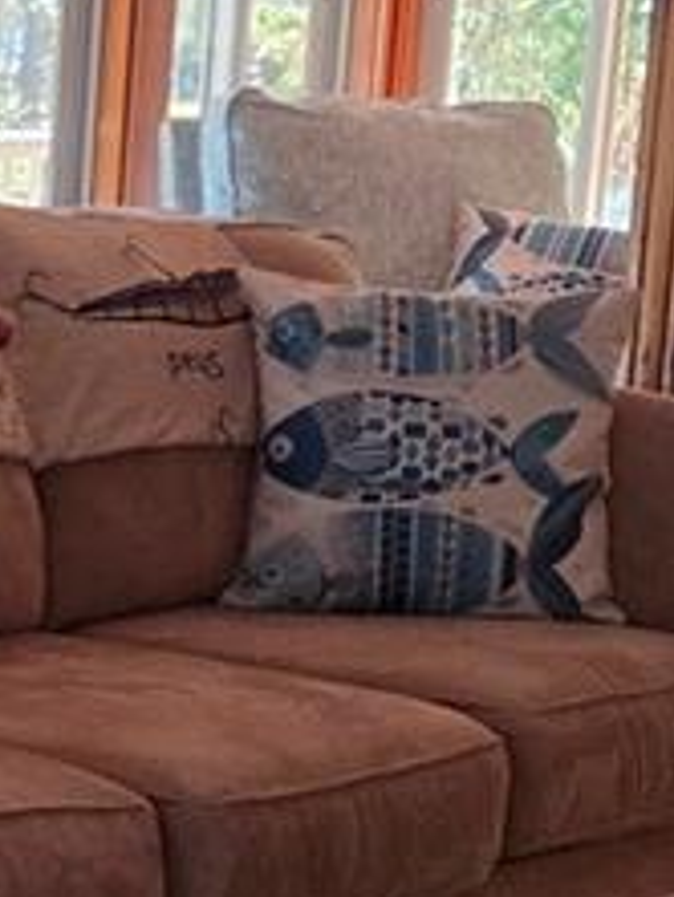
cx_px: -646
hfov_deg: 10.9
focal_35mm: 125
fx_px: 3242
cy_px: 629
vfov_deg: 15.7
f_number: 1.8
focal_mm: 5.4
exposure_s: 1/120
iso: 160
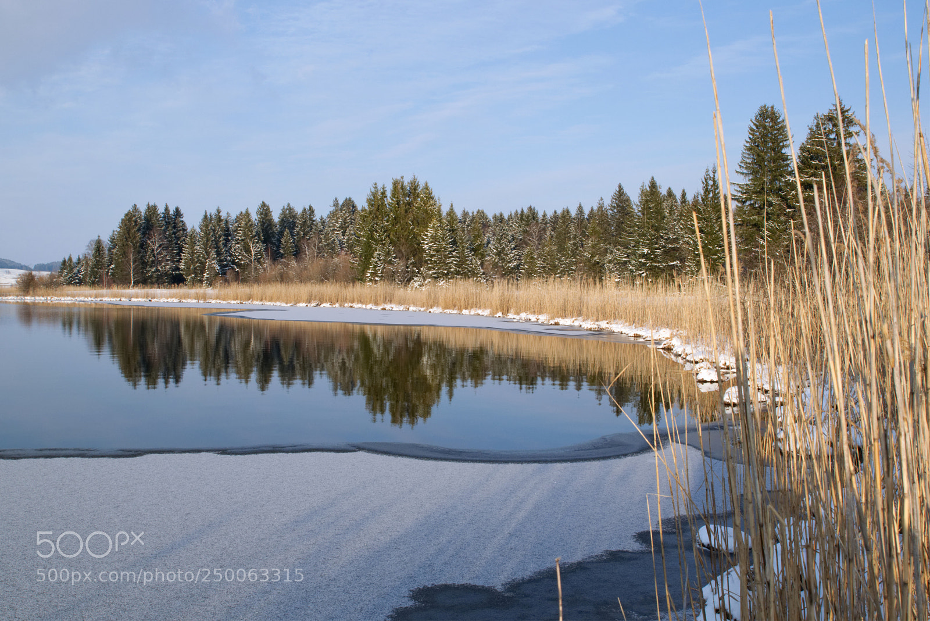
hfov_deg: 53.1
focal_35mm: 36
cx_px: 465
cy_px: 310
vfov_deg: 36.9
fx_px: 930
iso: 250
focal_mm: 24
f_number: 14
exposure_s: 1/200
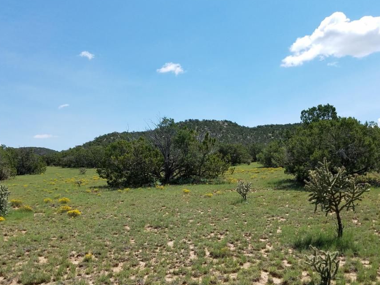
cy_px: 157
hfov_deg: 58.4
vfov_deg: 45.4
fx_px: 340
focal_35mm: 31
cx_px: 192
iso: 50
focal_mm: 4.2
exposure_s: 1/3040
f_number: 1.7
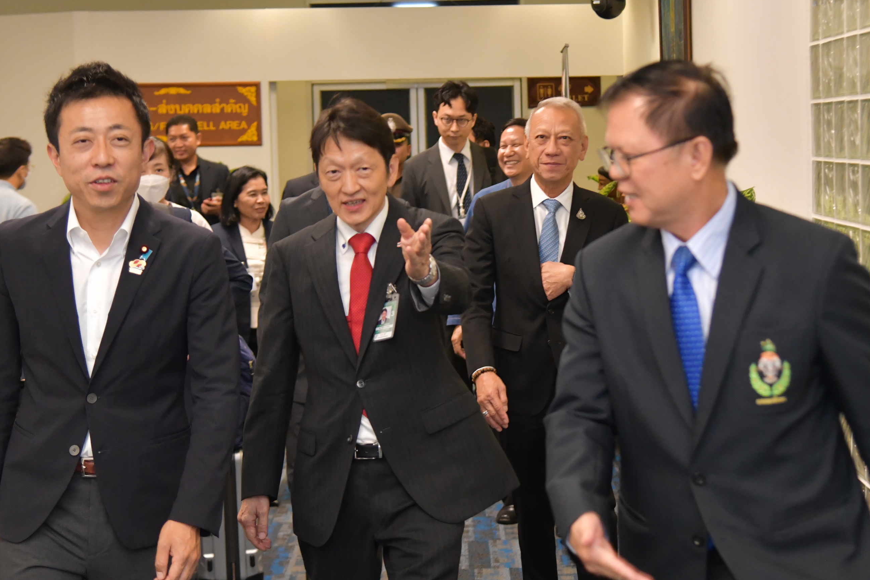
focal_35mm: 80
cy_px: 214
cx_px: 506
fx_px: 1933
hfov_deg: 25.3
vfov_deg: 17.0
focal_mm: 50
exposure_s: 1/160
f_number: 4
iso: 2000
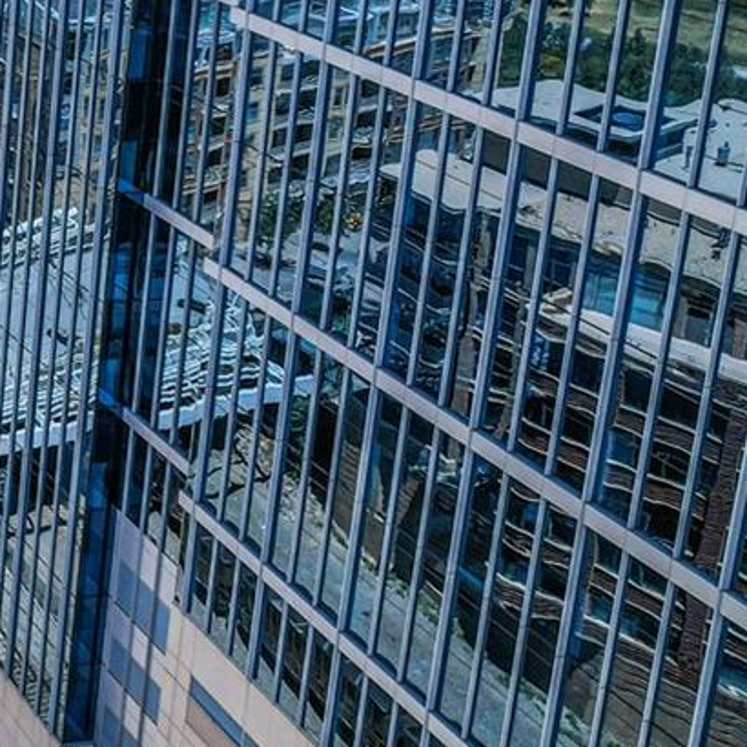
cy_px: 69
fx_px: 1782
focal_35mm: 73
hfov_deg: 19.3
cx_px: -505
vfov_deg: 23.0
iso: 100
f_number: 2.8
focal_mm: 8.38
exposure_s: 1/3000
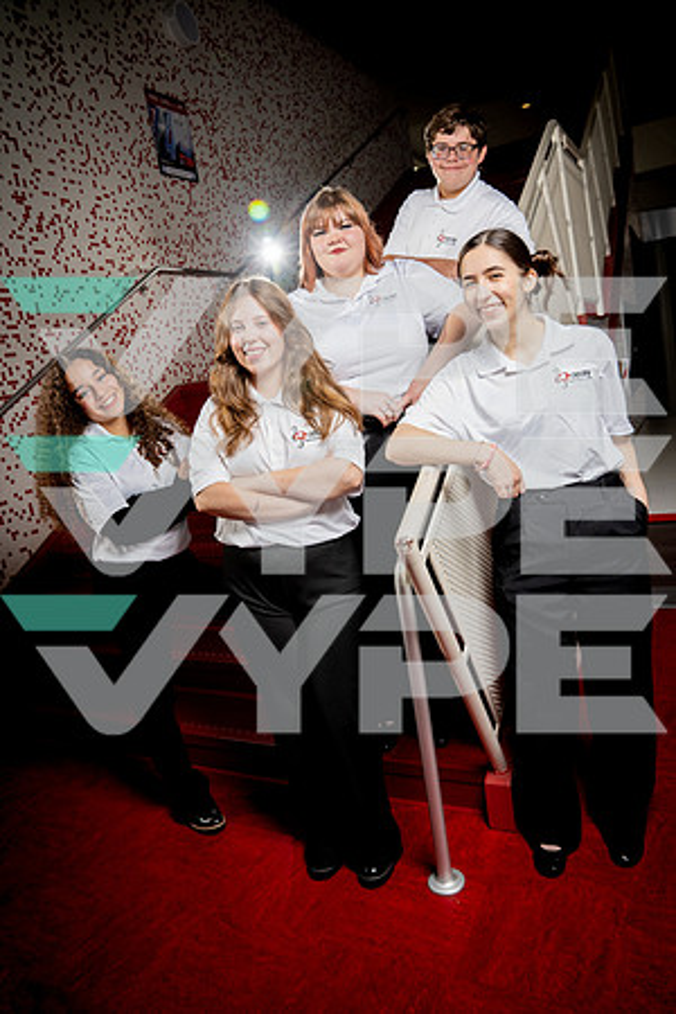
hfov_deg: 53.1
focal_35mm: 24
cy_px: 507
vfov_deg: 73.7
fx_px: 676
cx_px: 338
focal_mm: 24
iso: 250
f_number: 4.5
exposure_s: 1/250
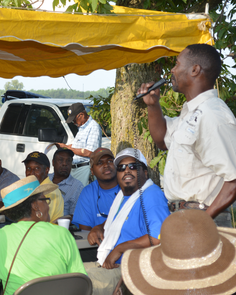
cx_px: 70
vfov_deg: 18.8
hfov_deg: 15.1
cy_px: 148
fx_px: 890
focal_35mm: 102
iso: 110
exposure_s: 1/125
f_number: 5.6
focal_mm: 48
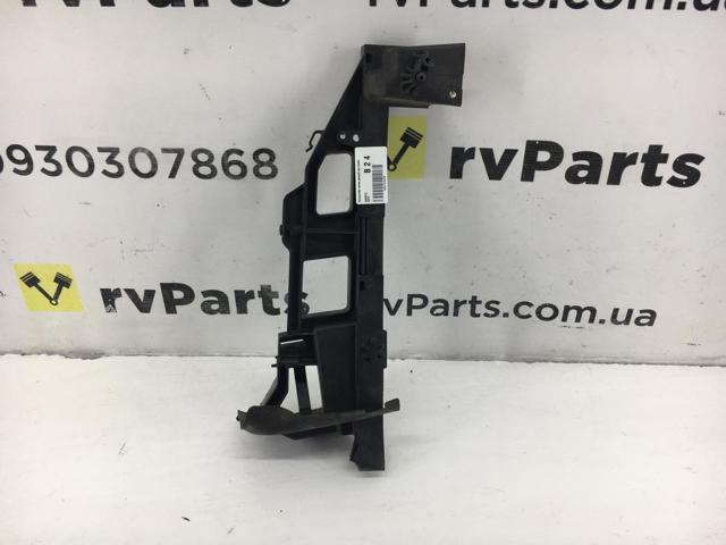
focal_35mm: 29
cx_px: 363
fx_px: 608
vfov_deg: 48.2
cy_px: 272
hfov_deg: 61.7
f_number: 2.2
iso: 40
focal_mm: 4.15
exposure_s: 1/100
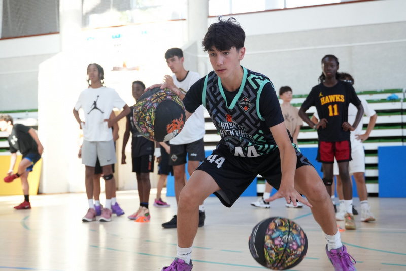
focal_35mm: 54
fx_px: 609
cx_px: 203
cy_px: 136
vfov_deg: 25.0
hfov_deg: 36.9
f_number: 2.8
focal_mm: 36
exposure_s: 1/400
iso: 1600
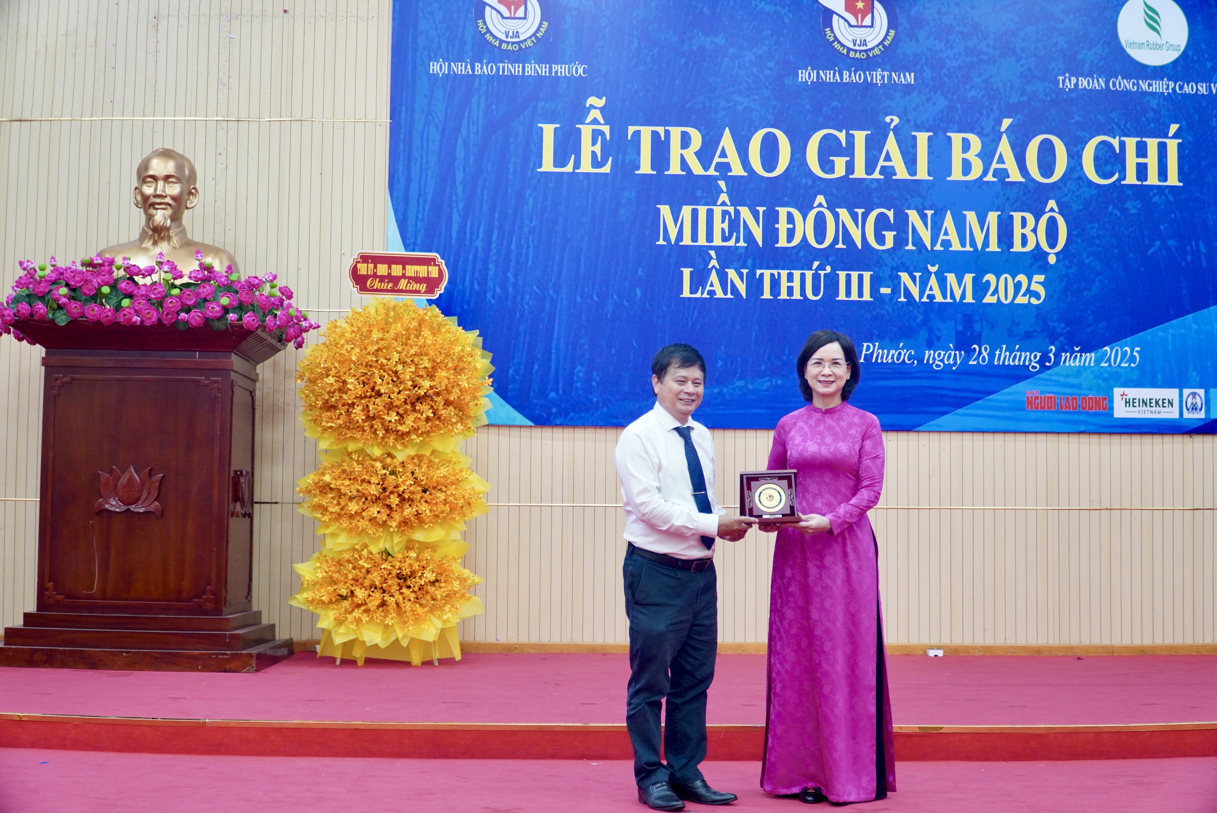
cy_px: 406
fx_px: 1421
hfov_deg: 46.4
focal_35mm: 42
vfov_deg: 31.9
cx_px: 608
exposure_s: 1/50
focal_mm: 28
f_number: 4
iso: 1000
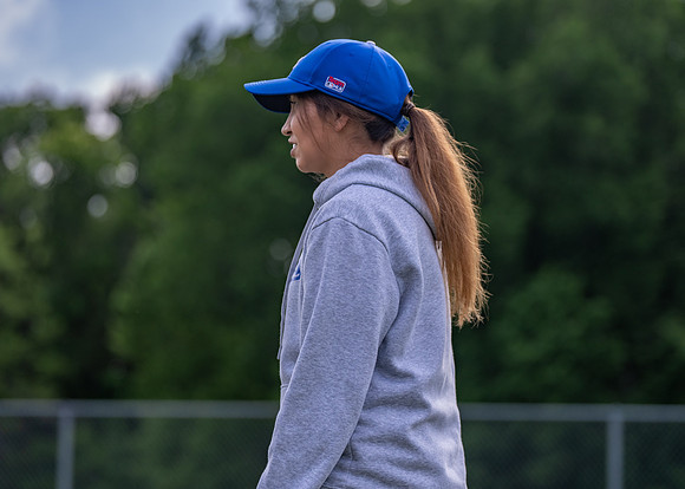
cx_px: 342
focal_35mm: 123
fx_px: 2400
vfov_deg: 11.6
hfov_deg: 16.2
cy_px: 244
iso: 100
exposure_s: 1/2000
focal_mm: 109
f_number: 2.8
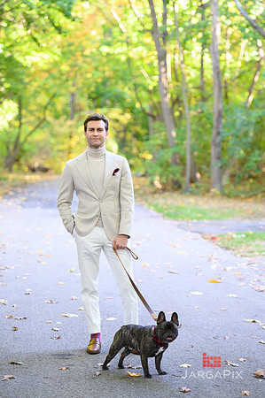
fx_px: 1217
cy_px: 199
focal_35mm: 110
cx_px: 132
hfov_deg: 12.4
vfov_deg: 18.6
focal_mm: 110
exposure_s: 1/200
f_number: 3.2
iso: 1600
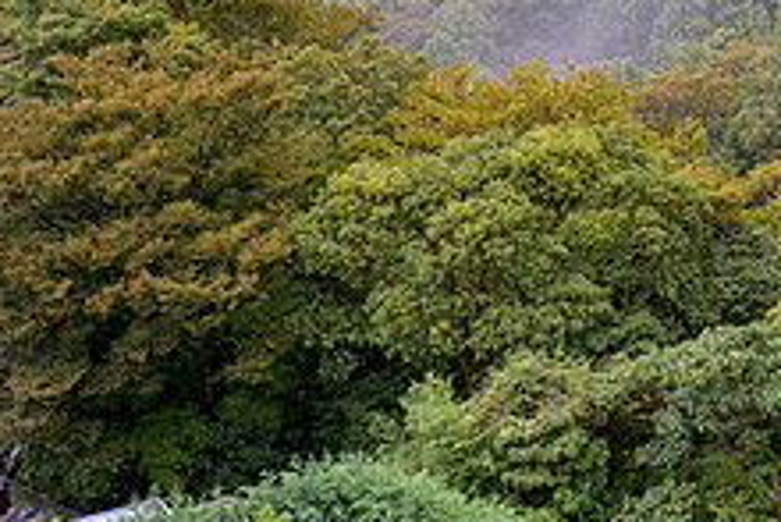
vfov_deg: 13.7
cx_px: 1019
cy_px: 399
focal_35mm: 100
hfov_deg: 18.9
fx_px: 2171
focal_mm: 38
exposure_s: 1/80
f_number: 4
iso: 110
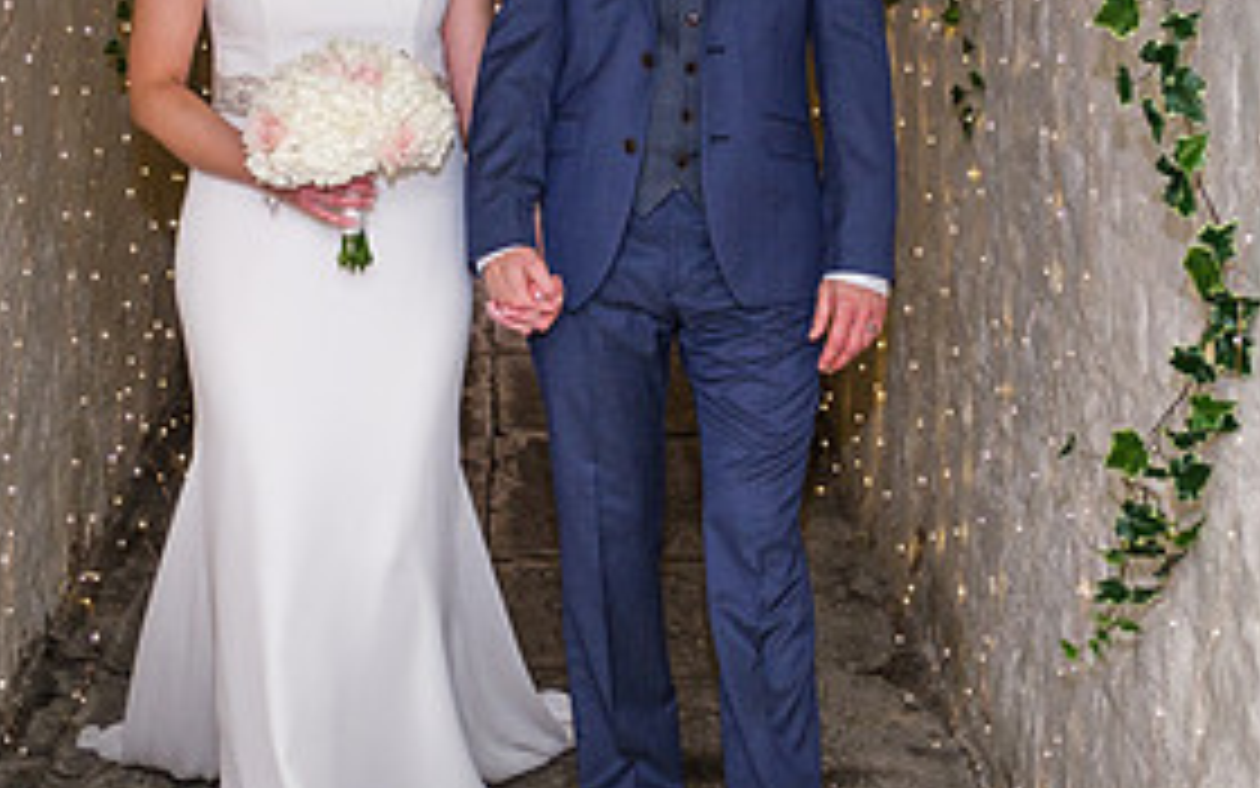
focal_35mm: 86
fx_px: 2953
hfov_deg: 24.1
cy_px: 141
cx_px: 699
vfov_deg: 15.1
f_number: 2.8
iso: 640
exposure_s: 1/160
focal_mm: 25.7
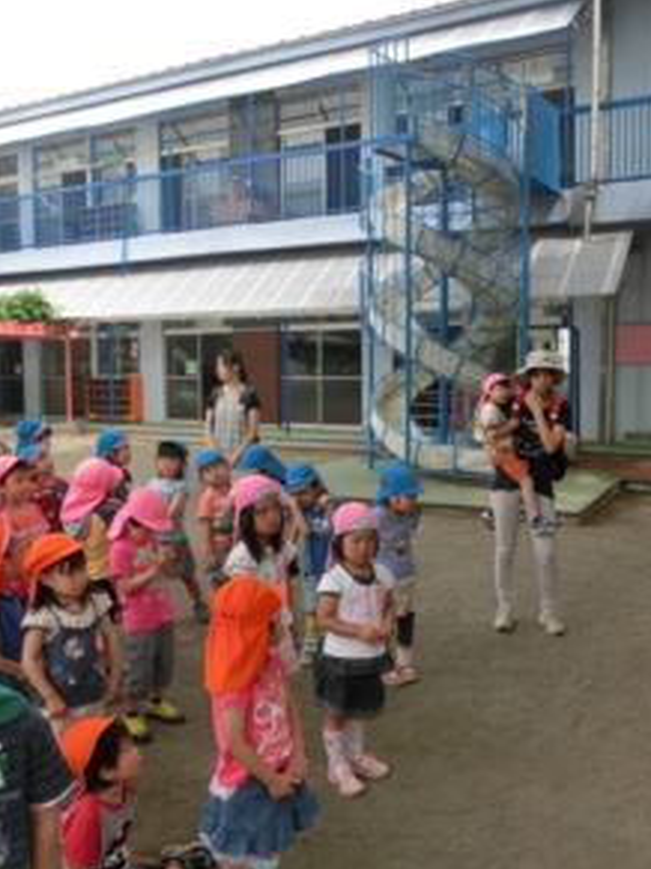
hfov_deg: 42.9
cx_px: 352
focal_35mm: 33
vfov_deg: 55.4
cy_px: 439
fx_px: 828
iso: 80
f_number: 3
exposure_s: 1/400
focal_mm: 4.24
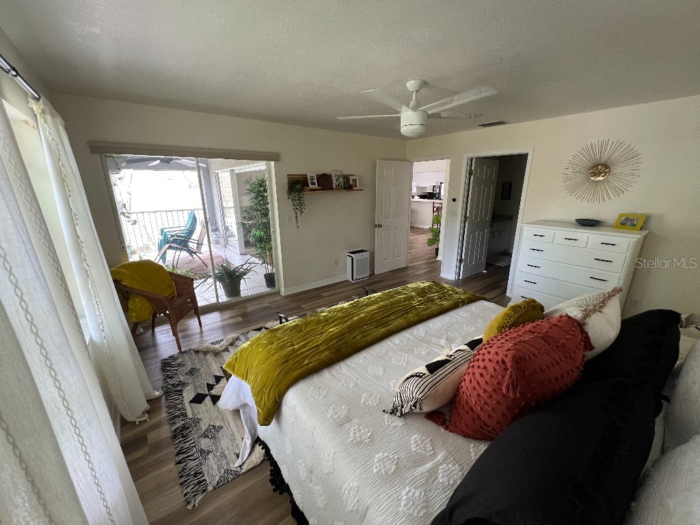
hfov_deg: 106.2
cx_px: 350
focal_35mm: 13
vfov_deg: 89.9
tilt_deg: -15.9
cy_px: 262
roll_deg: +0.7
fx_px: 263
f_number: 1.8
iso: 250
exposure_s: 1/81
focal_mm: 1.57
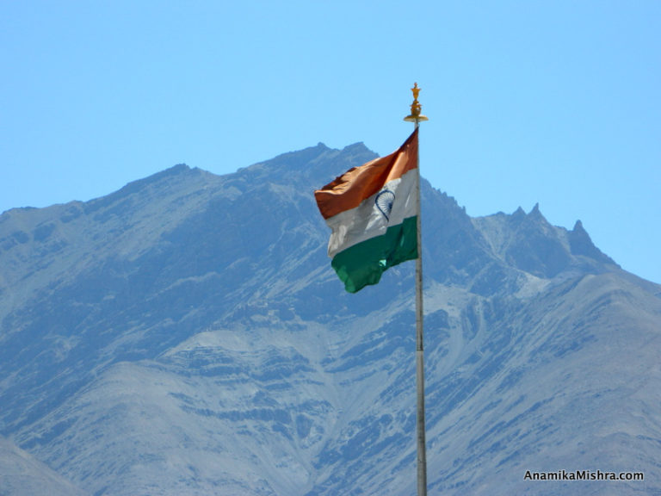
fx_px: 5308
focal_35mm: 278
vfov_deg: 5.3
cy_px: 248
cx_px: 330
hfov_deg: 7.1
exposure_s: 1/500
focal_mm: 50
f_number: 5.6
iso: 110
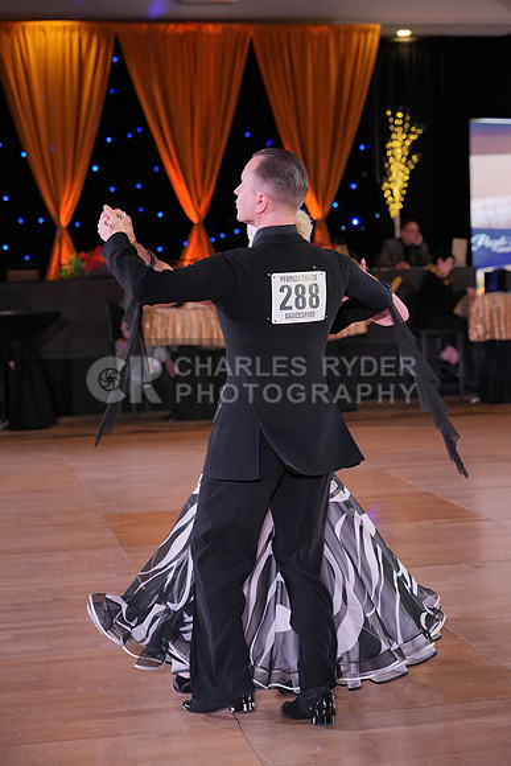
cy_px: 383
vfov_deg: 30.5
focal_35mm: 66
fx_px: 1404
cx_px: 256
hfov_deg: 20.6
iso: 1250
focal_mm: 66
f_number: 3.5
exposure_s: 1/400
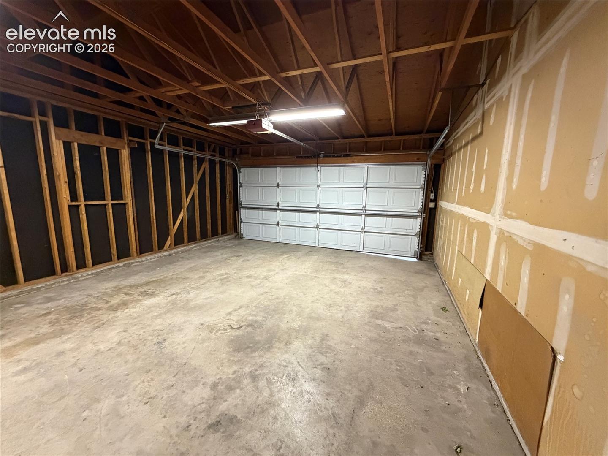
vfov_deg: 85.7
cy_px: 228
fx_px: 246
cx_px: 304
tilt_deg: -10.4
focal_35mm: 14
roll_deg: -0.6
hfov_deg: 102.1
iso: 640
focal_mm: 2.22
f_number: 2.2
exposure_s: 1/60
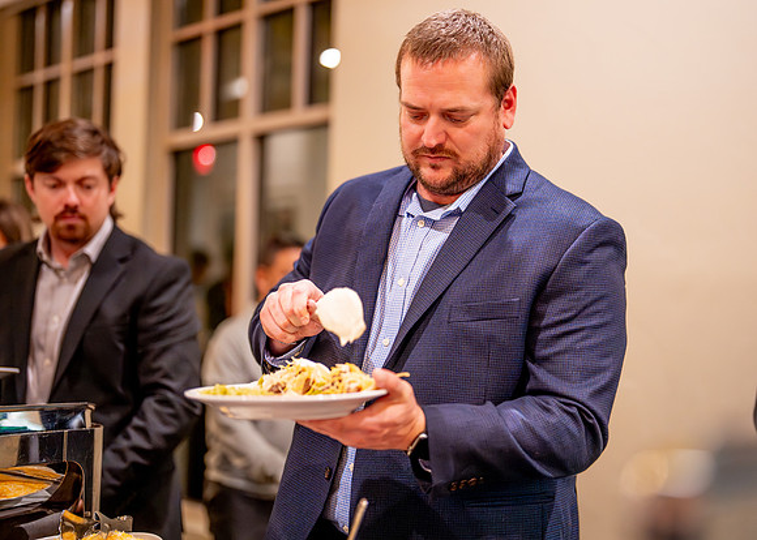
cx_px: 439
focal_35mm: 59
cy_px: 241
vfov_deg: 24.2
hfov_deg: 33.4
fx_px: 1260
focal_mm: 50
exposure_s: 1/320
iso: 1000
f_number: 1.2
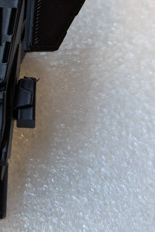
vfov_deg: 14.7
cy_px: 11
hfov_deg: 9.8
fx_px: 891
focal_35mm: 138
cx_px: -17
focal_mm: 6.81
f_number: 1.85
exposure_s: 1/24
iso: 200
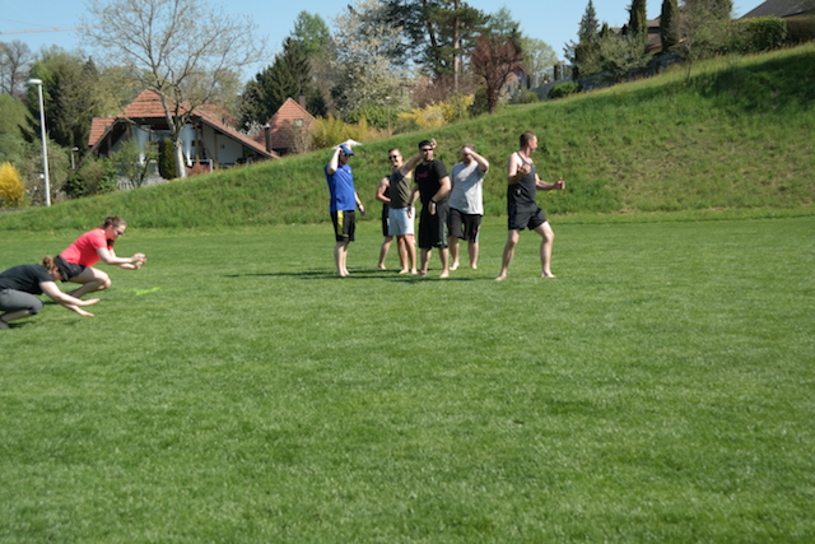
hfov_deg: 32.9
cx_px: 408
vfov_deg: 22.3
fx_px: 1381
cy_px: 272
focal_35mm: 61
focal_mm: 40
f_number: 6.3
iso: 100
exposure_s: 1/250
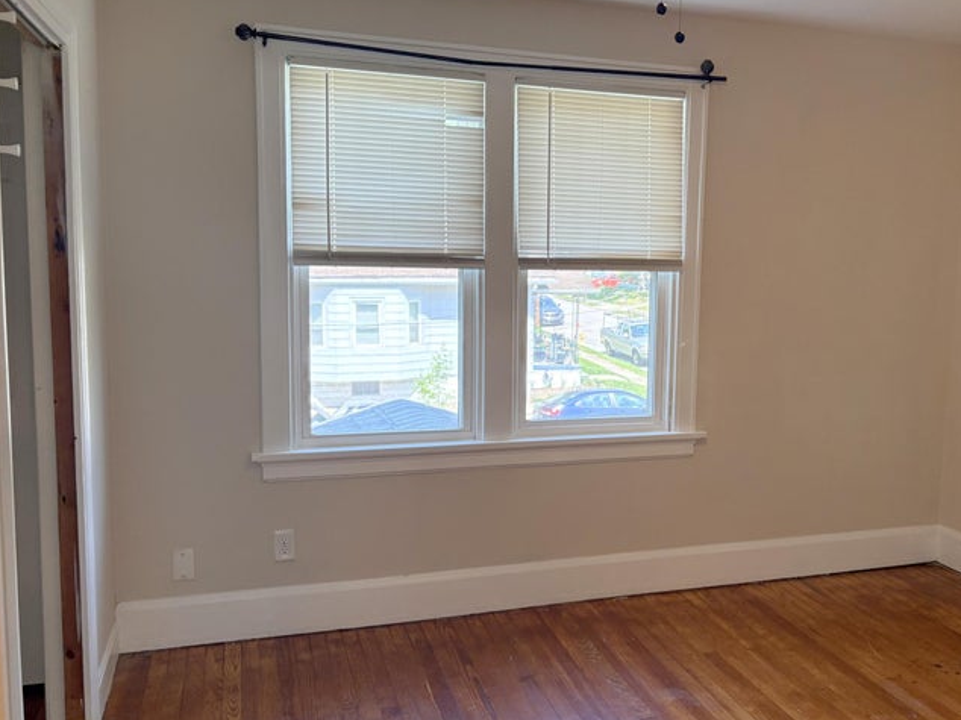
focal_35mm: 35
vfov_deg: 40.7
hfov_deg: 51.9
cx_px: 619
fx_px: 971
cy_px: 371
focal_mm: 5.96
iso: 125
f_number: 1.6
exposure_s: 1/132
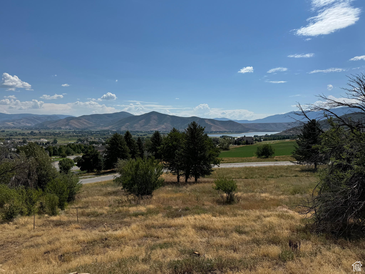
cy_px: 137
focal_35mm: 24
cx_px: 182
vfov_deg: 56.8
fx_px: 253
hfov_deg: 71.6
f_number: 1.78
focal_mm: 6.76
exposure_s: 1/15152
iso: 100
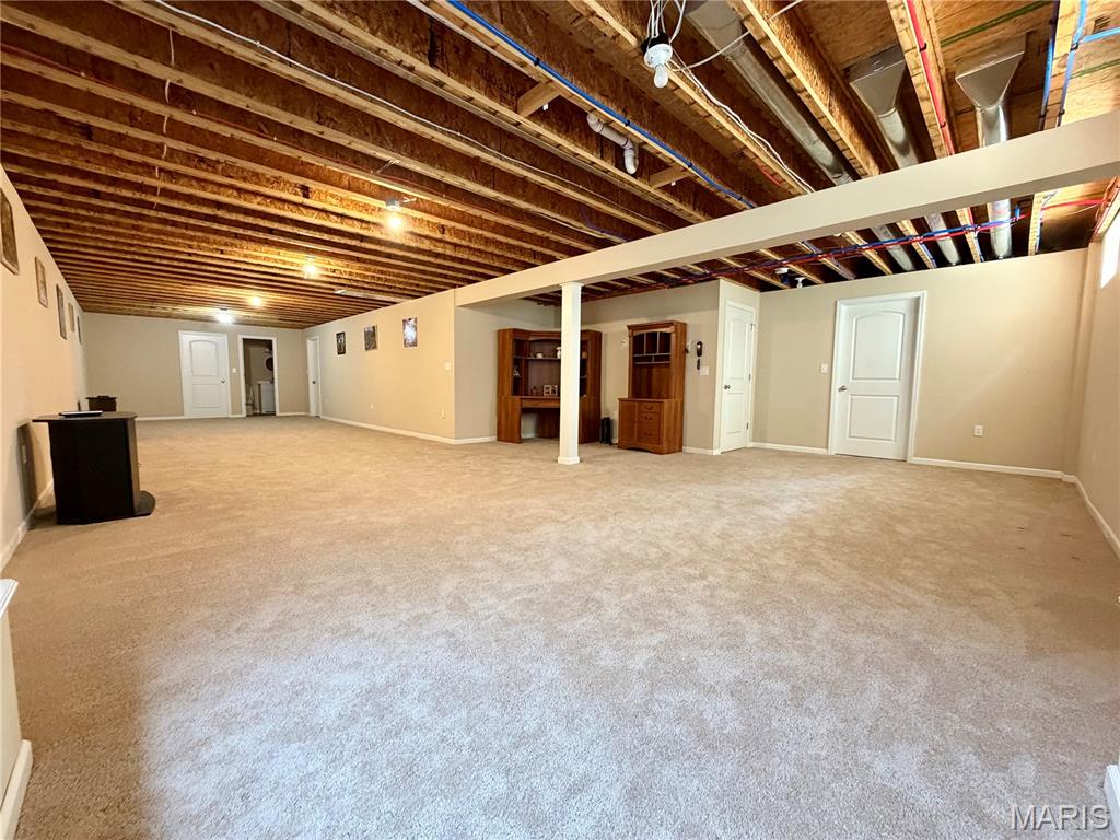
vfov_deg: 85.7
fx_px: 453
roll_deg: -0.2
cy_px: 420
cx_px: 560
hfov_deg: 102.1
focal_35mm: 14
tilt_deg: -5.7
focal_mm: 2.22
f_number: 2.2
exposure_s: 1/60
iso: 500
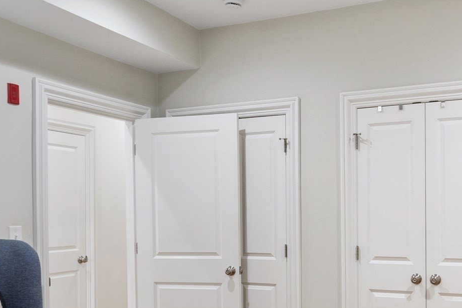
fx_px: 513
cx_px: 314
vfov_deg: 33.0
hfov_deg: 47.5
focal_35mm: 40
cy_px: 215
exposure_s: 1/1.25
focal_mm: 12
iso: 400
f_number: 8
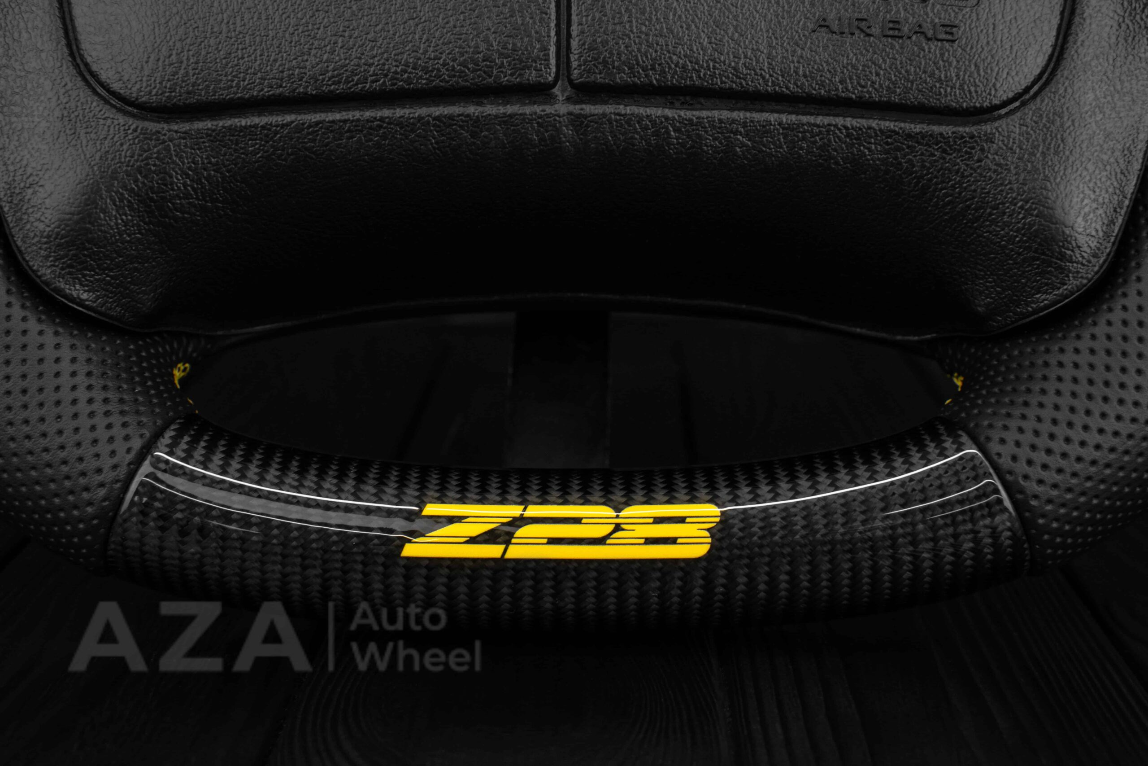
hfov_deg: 37.8
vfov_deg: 25.8
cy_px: 383
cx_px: 574
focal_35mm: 52
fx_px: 1674
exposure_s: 1/125
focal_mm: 35
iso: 500
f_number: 6.3
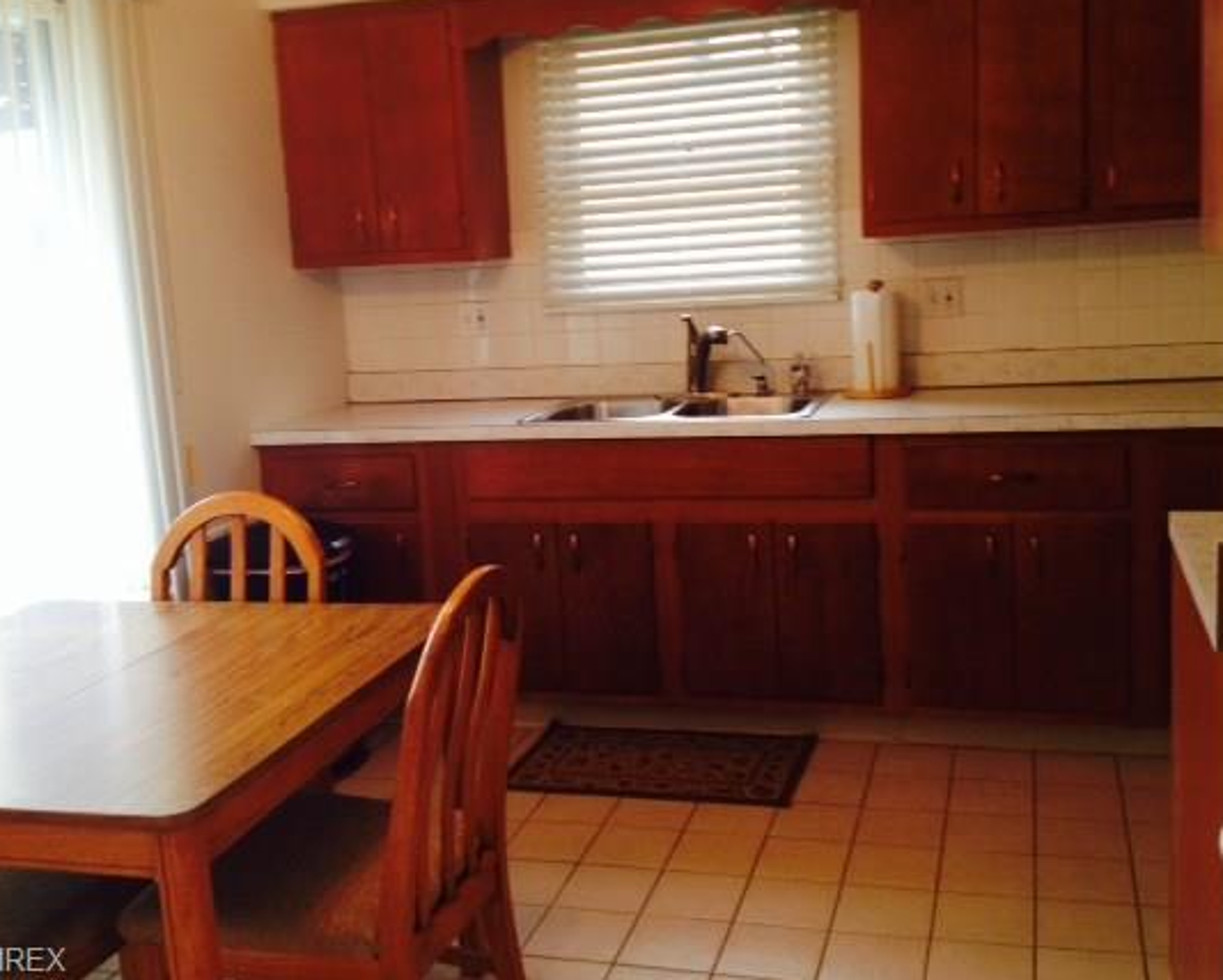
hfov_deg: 44.8
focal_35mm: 41
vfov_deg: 36.5
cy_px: 431
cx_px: 617
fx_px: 1485
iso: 64
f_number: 2.4
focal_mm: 4.28
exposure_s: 1/40
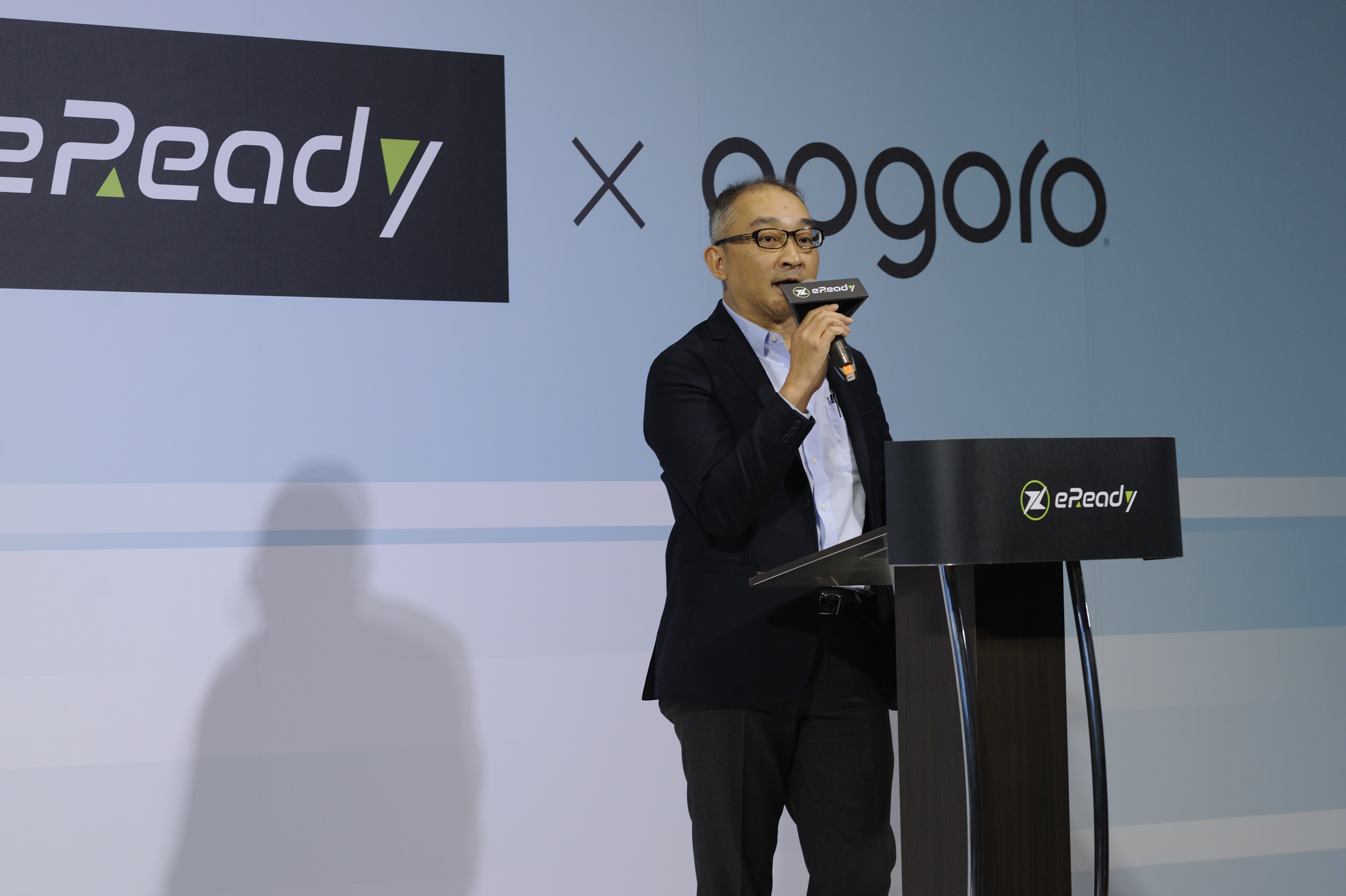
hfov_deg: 19.5
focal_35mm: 105
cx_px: 673
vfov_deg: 13.0
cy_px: 448
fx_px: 3923
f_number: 4
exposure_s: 1/160
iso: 800
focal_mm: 105
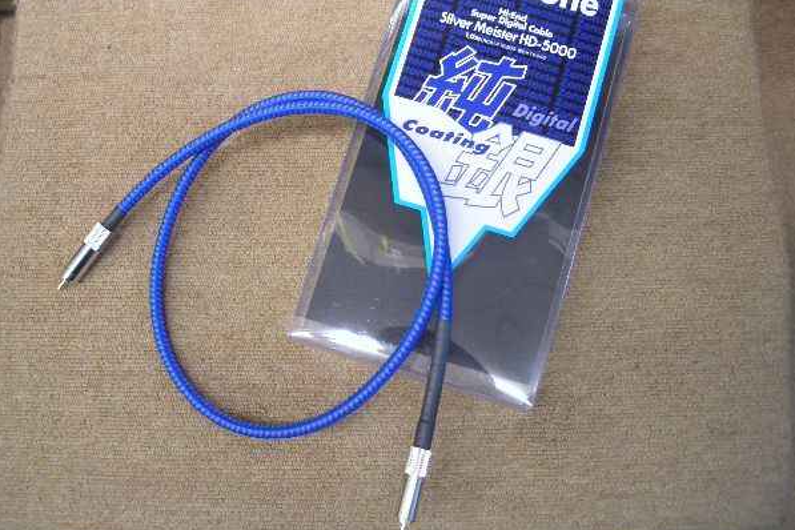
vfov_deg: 34.1
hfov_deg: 49.5
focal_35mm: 39
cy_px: 224
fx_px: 861
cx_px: 378
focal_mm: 5.8
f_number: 2.6
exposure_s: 1/15
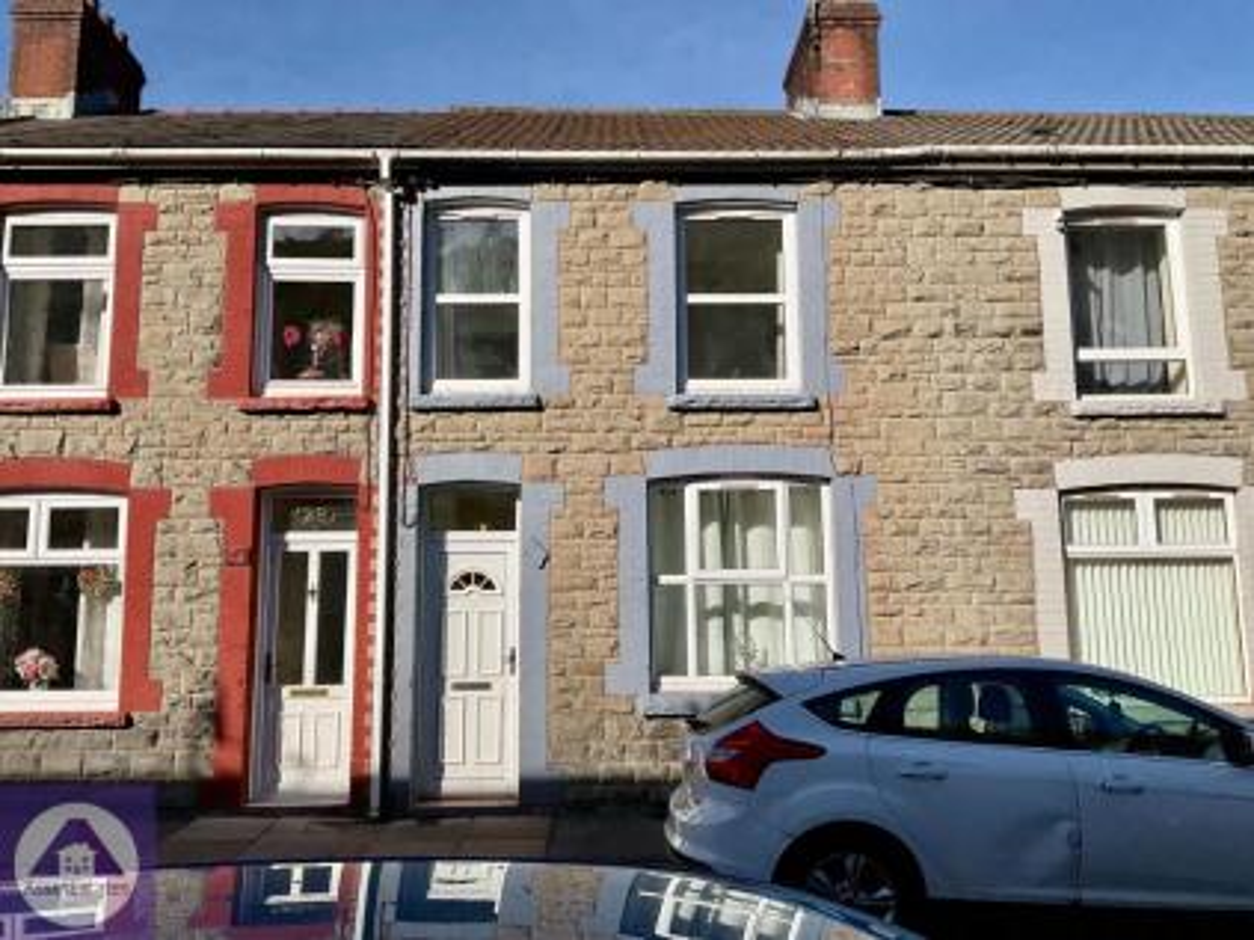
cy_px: 470
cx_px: 627
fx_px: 1050
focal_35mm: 29
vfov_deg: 48.2
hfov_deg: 61.7
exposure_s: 1/2667
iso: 20
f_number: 1.8
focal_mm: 3
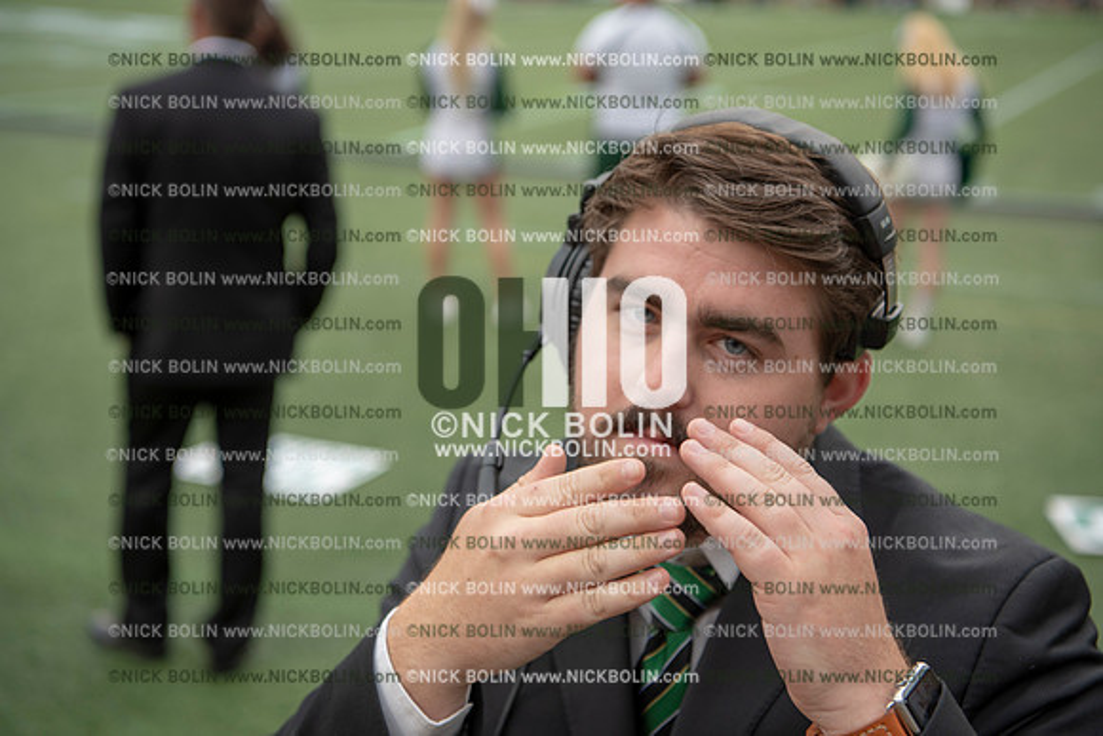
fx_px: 1594
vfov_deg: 26.0
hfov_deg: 38.2
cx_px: 552
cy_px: 368
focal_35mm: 52
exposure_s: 1/500
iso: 250
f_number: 3.5
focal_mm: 52
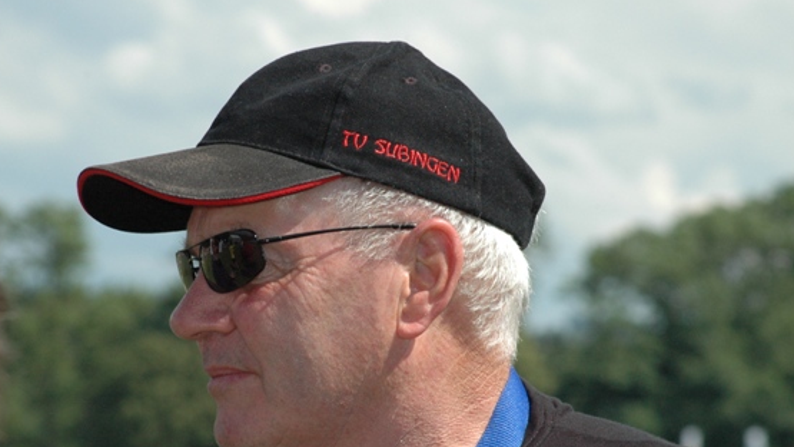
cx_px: 345
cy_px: 255
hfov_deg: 8.2
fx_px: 5528
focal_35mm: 263
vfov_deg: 4.6
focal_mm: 145
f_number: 13
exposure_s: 1/500
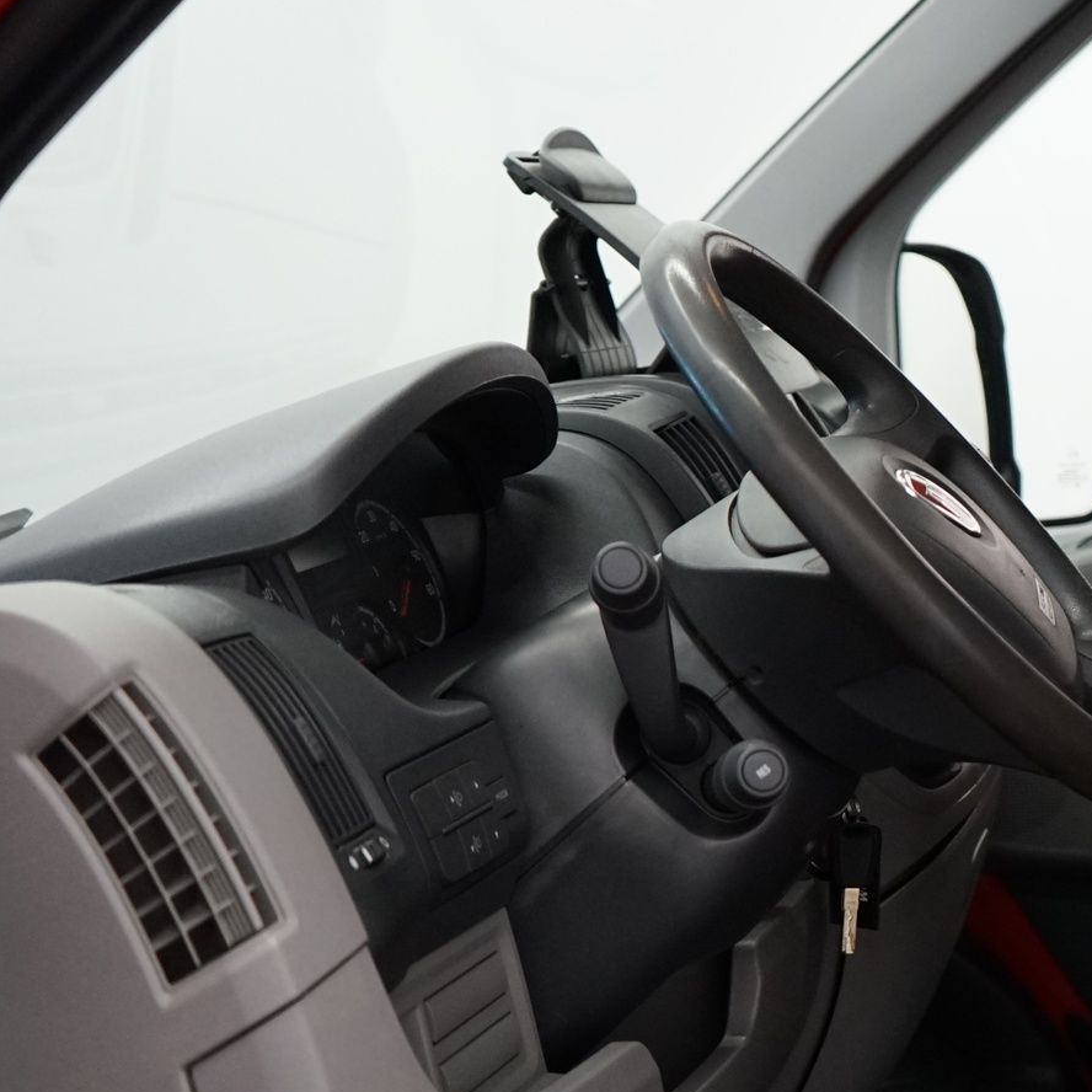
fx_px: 2391
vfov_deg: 25.7
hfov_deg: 23.9
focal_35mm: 67
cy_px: 659
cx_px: 1241
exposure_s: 1/160
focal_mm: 28
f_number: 3.5
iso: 2000
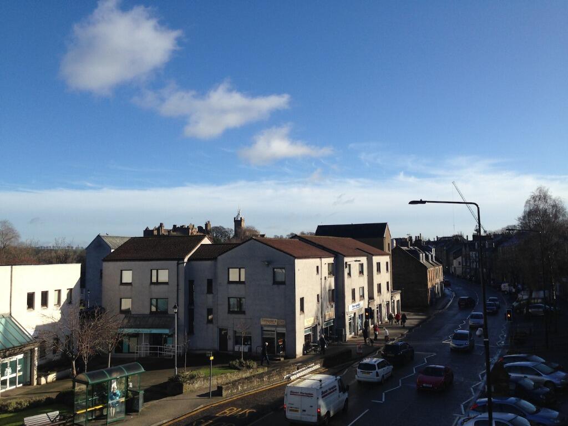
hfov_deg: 55.4
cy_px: 213
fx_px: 541
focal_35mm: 33
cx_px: 284
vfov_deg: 42.9
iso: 50
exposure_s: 1/1748
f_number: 2.4
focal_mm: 4.12
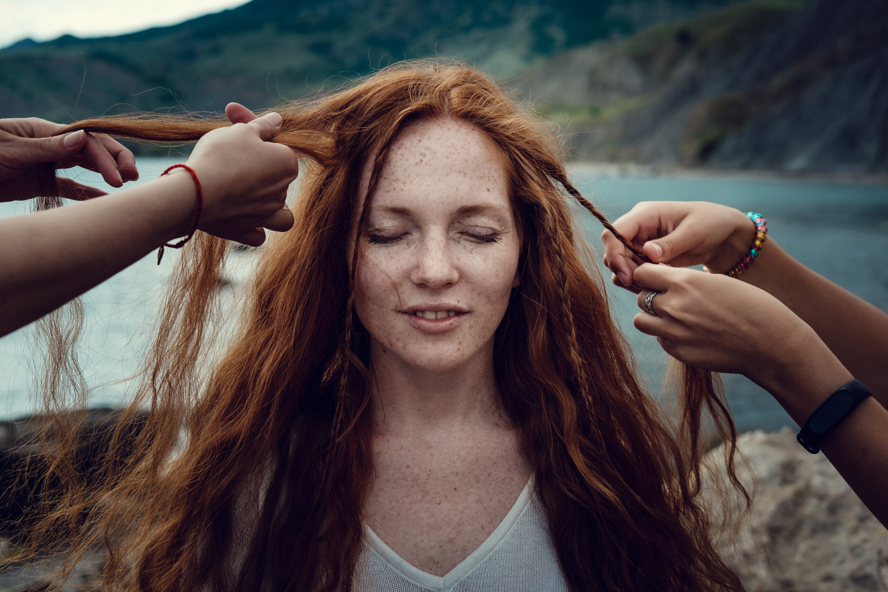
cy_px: 296
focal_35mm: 53
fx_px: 1307
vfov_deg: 25.5
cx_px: 444
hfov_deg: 37.5
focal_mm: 35
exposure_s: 1/1100
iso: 320
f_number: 4
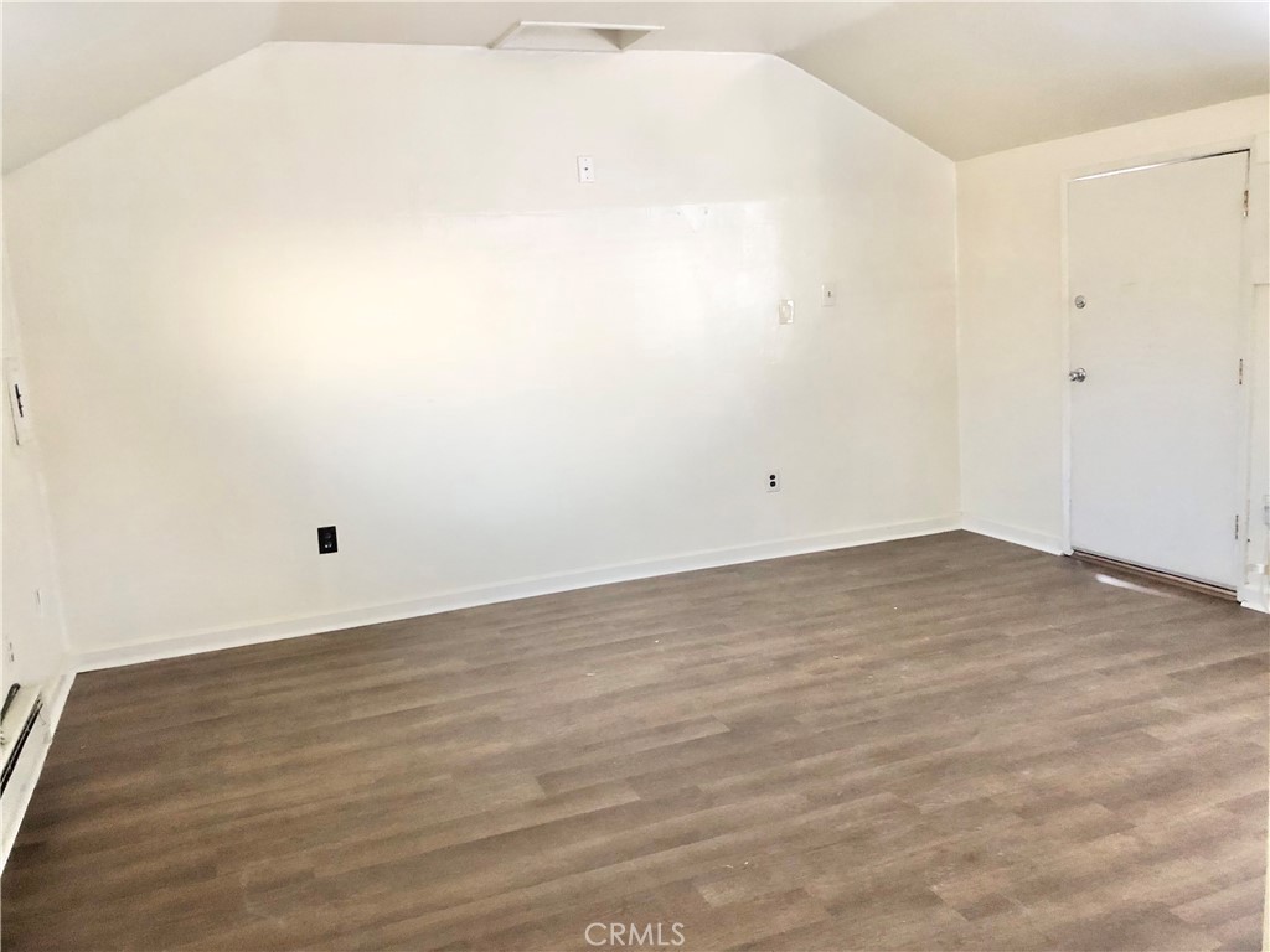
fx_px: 1027
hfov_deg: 63.4
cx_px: 635
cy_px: 476
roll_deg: +3.9
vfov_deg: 49.7
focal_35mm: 28
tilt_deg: -8.0
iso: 100
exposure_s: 1/8
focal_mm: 3.99
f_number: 1.8
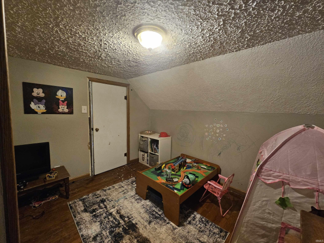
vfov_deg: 89.9
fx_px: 122
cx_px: 162
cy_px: 122
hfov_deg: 106.2
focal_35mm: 13
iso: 640
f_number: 2.2
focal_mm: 2.2
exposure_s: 1/24
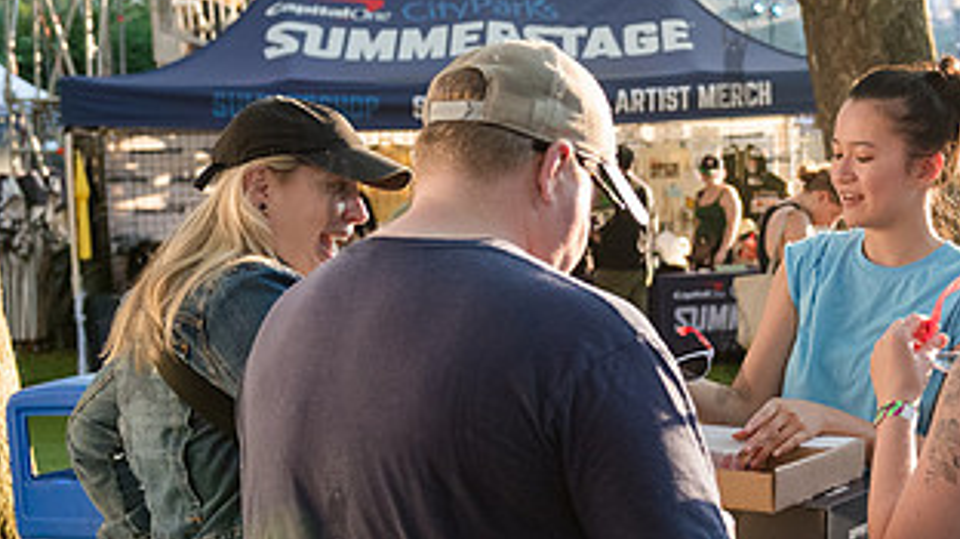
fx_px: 1908
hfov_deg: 27.5
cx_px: 821
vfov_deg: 16.1
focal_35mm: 75
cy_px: 327
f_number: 3.2
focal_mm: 31
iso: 2000
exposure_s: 1/1250
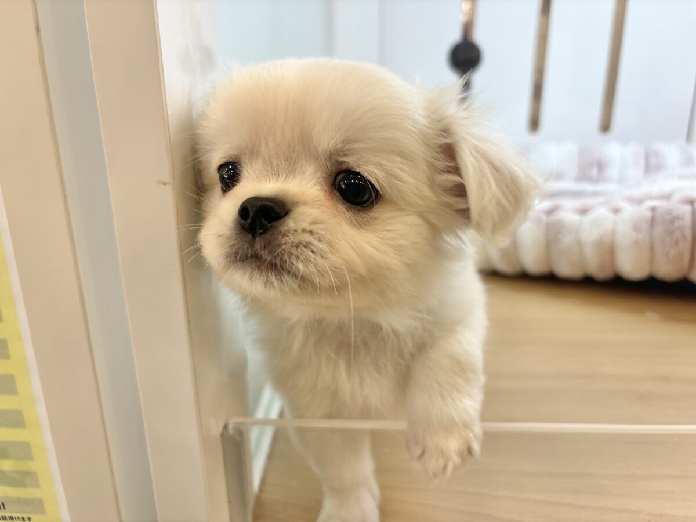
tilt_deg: -18.2
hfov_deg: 67.3
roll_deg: -1.6
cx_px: 348
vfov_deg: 53.1
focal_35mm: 26
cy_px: 261
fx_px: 523
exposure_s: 1/100
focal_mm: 5.96
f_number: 1.6
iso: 80
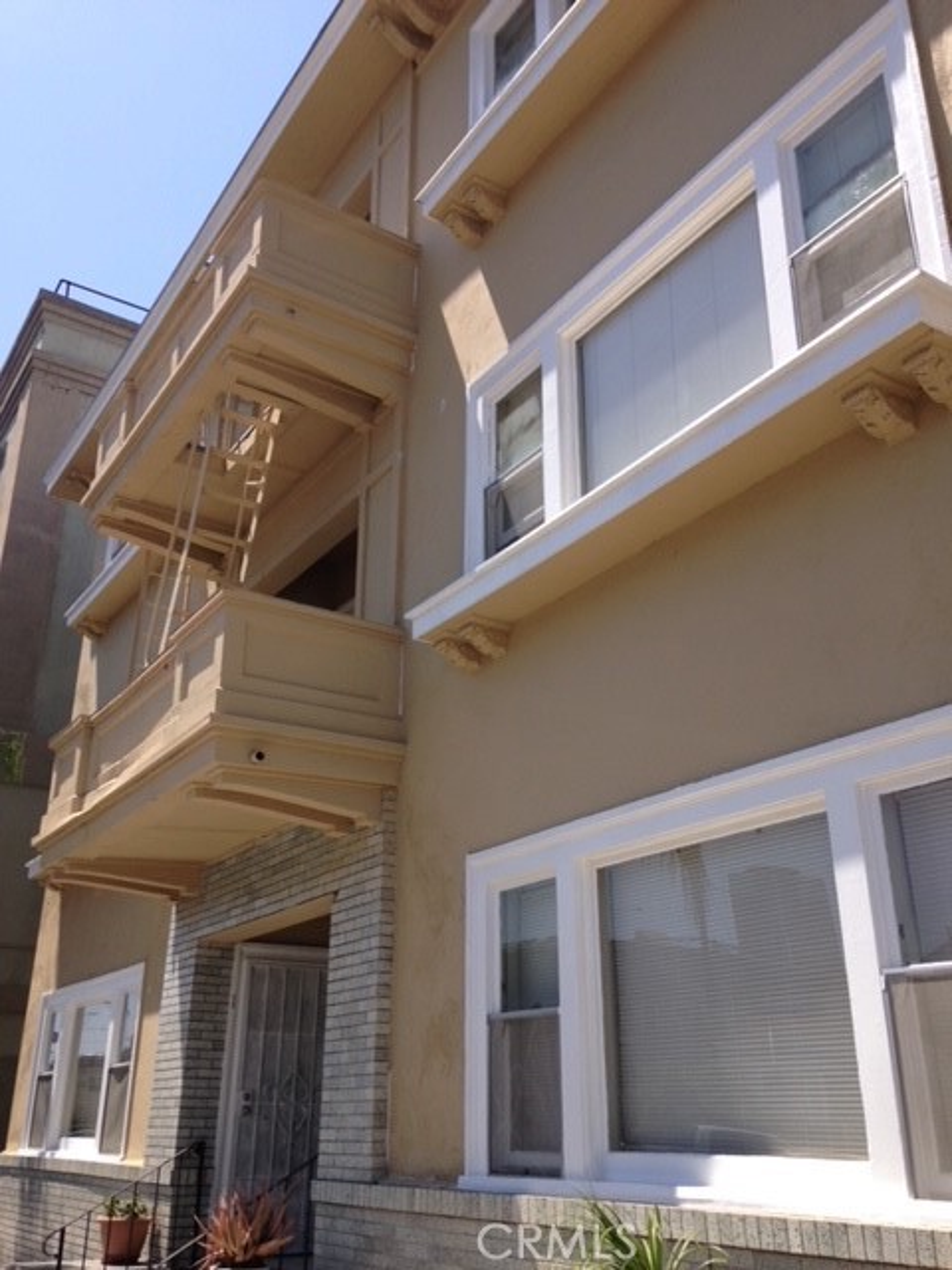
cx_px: 476
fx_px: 1210
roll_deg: -0.1
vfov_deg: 55.4
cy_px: 635
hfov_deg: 42.9
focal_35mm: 33
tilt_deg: +25.8
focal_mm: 4.12
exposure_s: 1/1261
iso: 50
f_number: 2.4
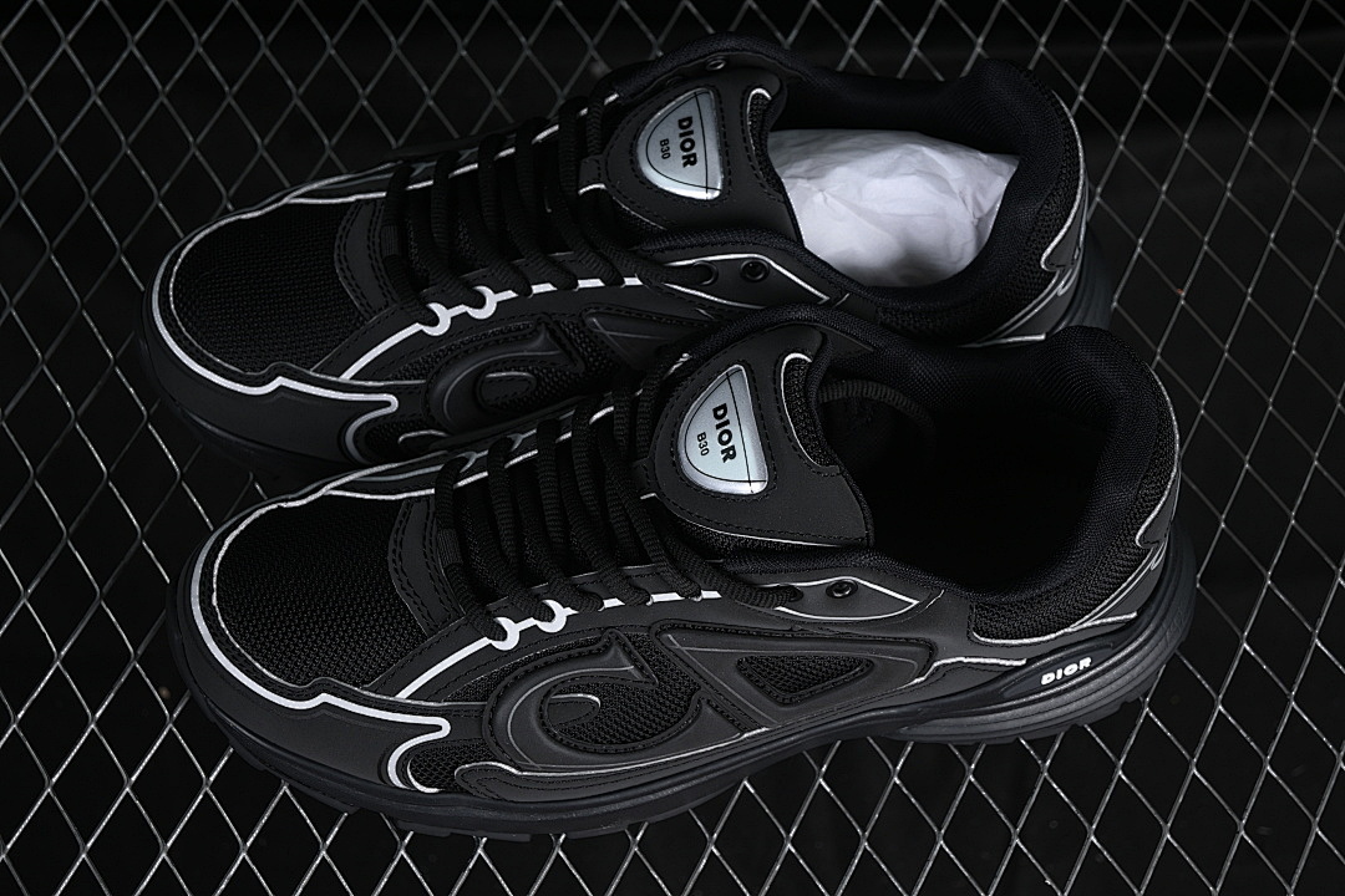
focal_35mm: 75
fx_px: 2802
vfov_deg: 18.2
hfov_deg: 27.0
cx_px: 672
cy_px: 448
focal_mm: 50
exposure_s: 1/60
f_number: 6.3
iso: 160
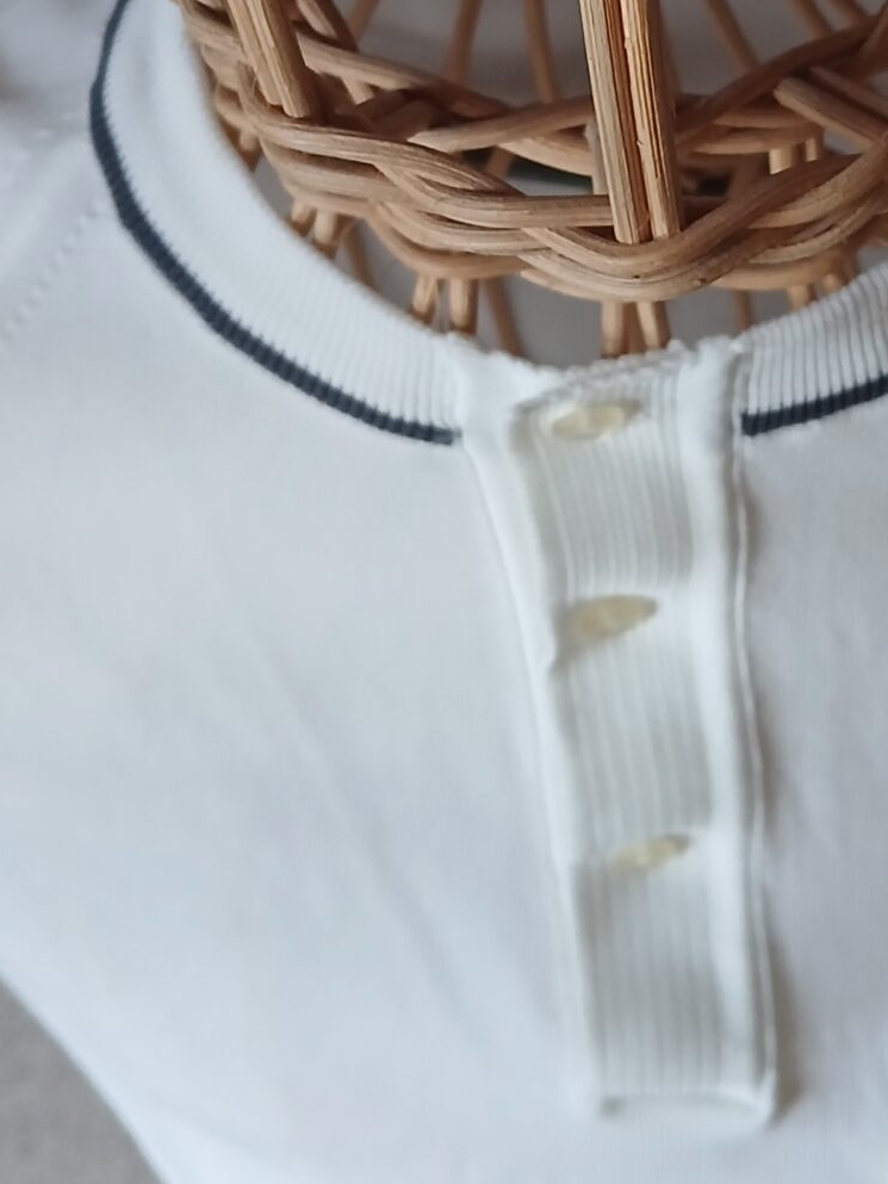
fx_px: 2291
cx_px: 688
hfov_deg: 21.7
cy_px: 209
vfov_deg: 28.3
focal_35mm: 67
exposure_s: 1/50.3
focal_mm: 3.98
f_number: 1.8
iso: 200
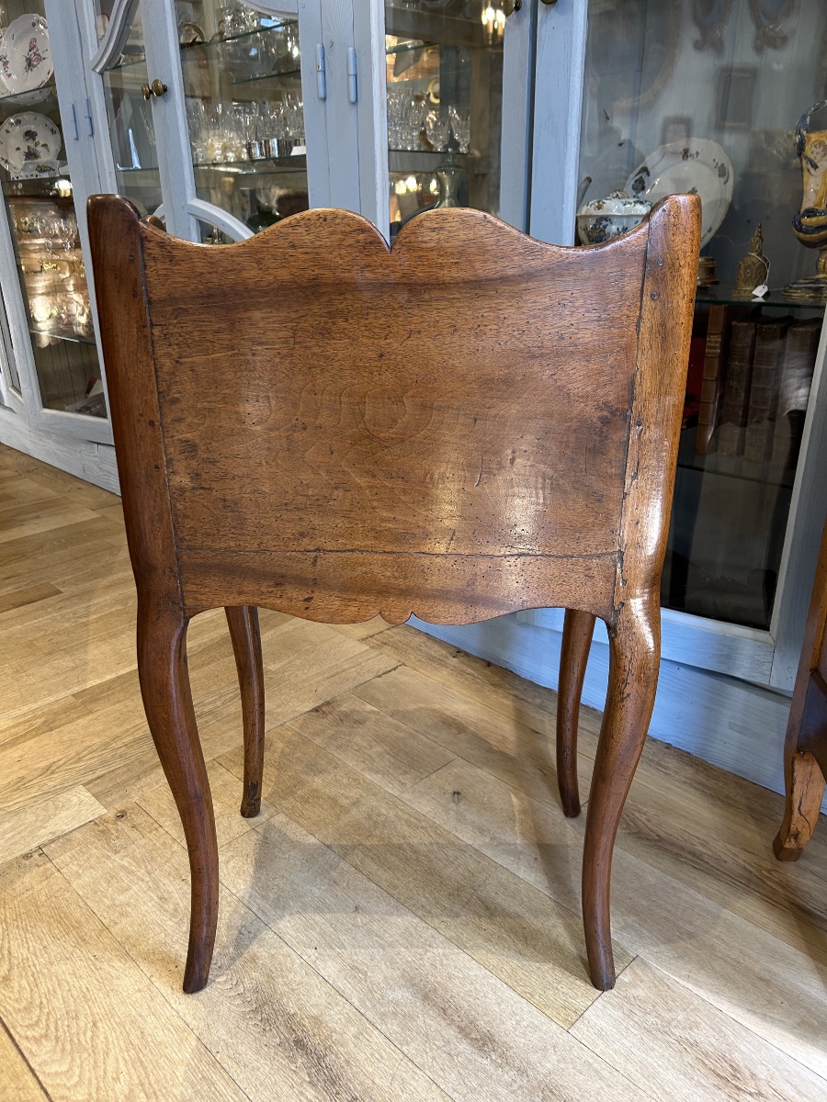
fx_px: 828
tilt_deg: -22.8
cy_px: 551
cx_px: 414
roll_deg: +0.2
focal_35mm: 26
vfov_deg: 67.3
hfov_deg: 53.1
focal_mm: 5.7
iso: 125
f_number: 1.5
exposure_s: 1/50
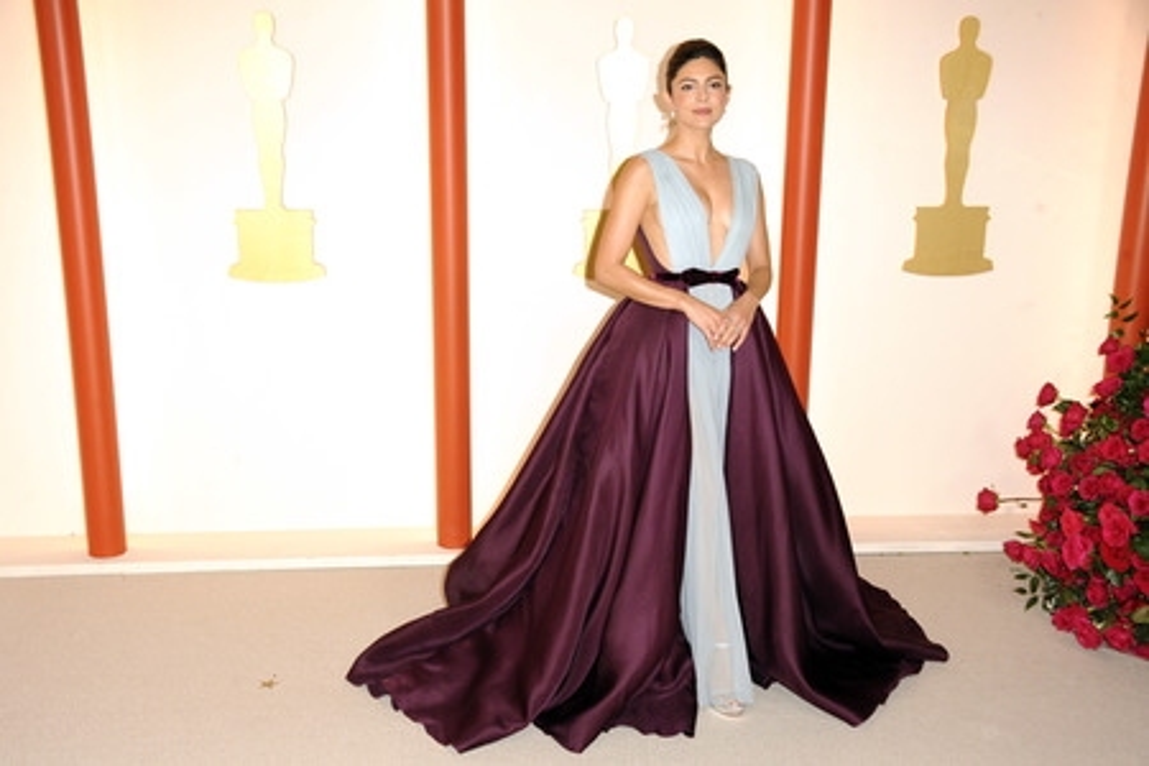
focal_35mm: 40
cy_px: 383
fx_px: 1277
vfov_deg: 33.4
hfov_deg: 48.5
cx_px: 574
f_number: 5.6
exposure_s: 1/200
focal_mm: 40
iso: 1600
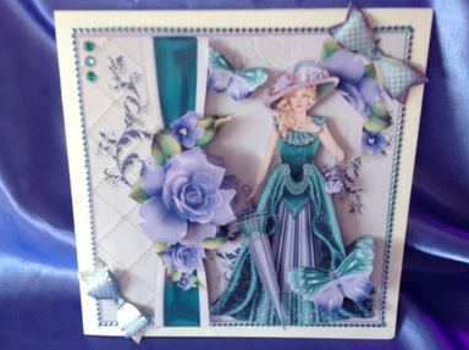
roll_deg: +2.4
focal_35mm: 41
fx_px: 555
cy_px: 184
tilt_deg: -44.9
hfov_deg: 45.8
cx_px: 217
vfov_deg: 35.1
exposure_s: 1/15
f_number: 2.4
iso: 125
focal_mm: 4.28
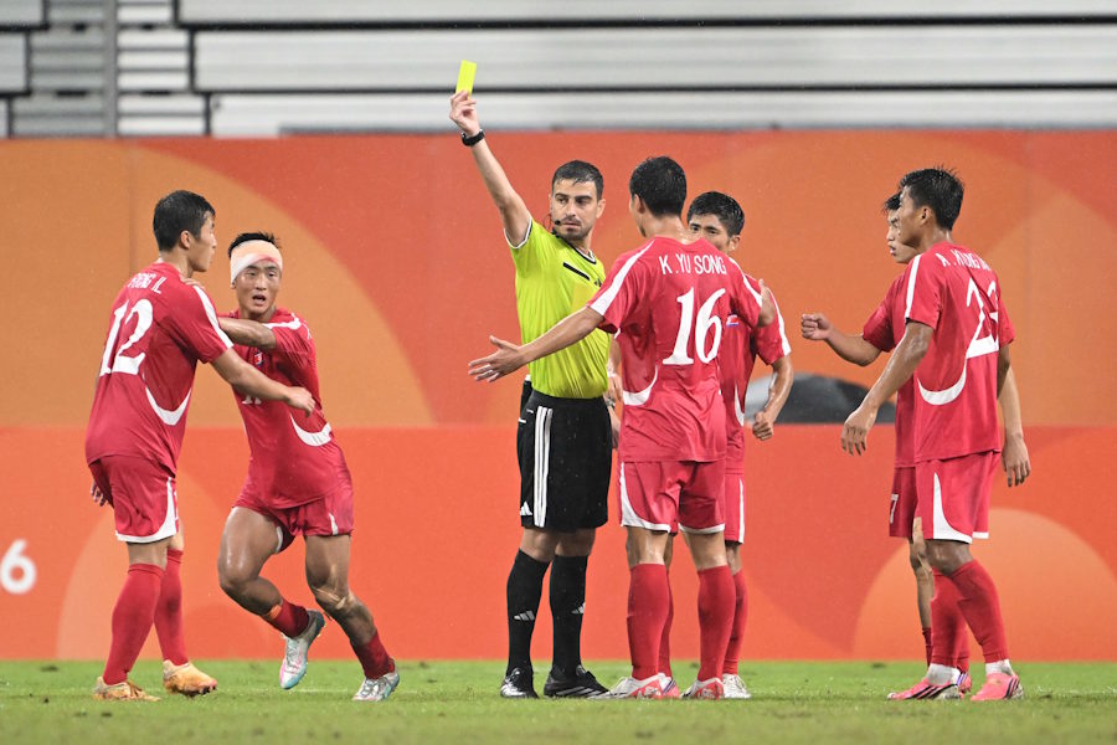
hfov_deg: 3.7
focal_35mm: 560
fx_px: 17374
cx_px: 558
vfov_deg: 2.5
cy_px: 372
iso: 5000
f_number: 4
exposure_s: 1/1600
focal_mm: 560
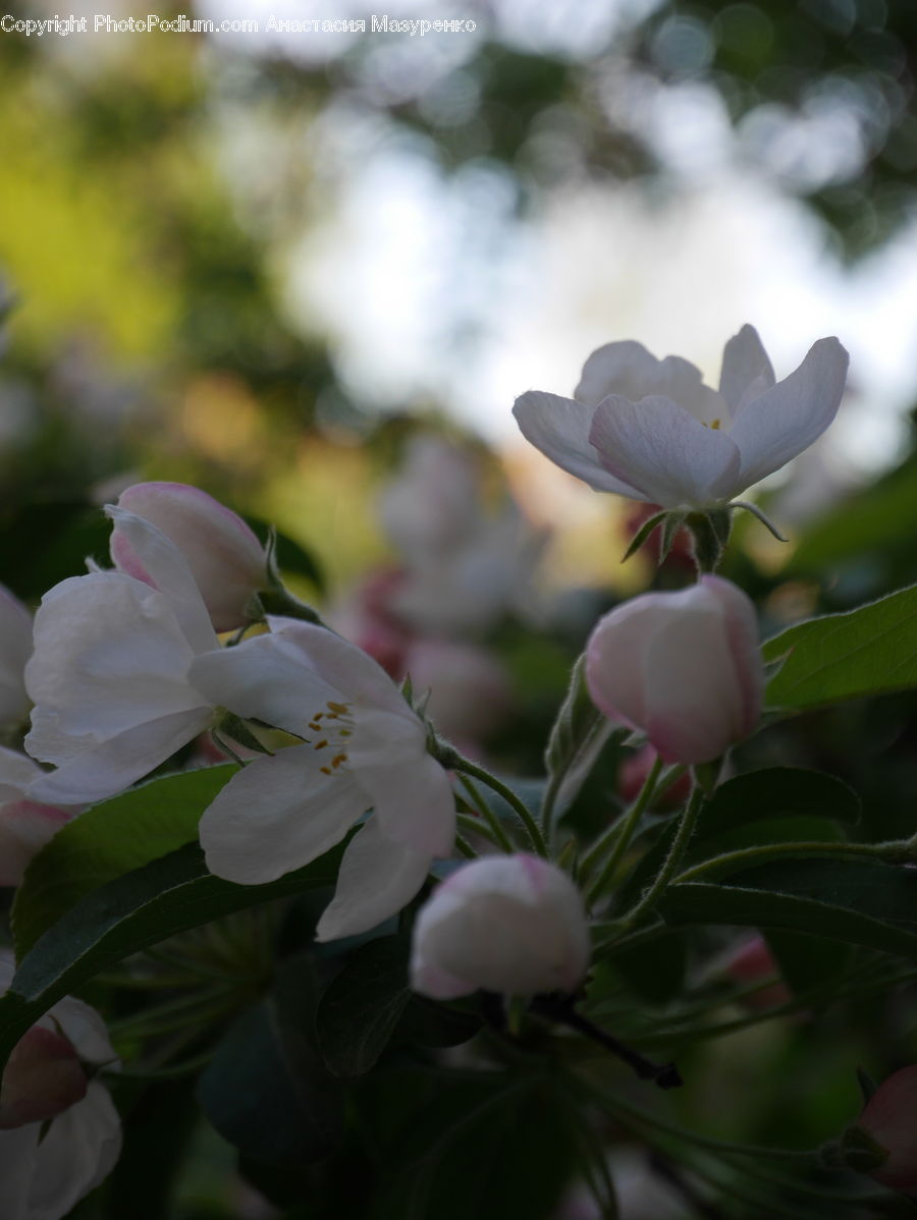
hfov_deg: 17.6
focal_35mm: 84
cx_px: 458
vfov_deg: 23.3
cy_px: 610
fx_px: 2964
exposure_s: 1/100
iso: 250
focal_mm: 42
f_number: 5.6
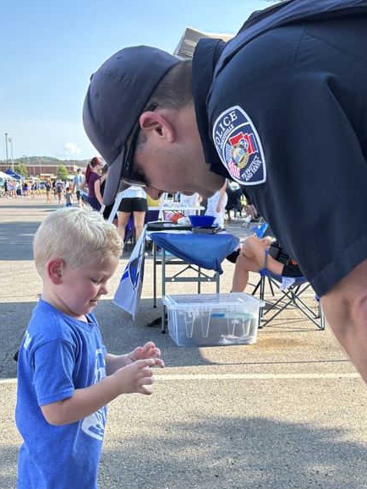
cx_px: 165
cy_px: 312
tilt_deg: -10.3
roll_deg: -1.6
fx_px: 650
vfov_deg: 40.9
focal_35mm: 46
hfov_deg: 31.5
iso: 50
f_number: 1.6
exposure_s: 1/988
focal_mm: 5.96
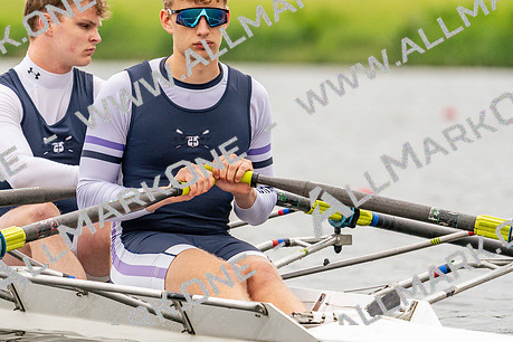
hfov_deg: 4.0
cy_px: 134
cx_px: 213
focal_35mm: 511
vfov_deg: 2.7
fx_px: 7281
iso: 640
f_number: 6.3
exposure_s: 1/1250
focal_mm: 404
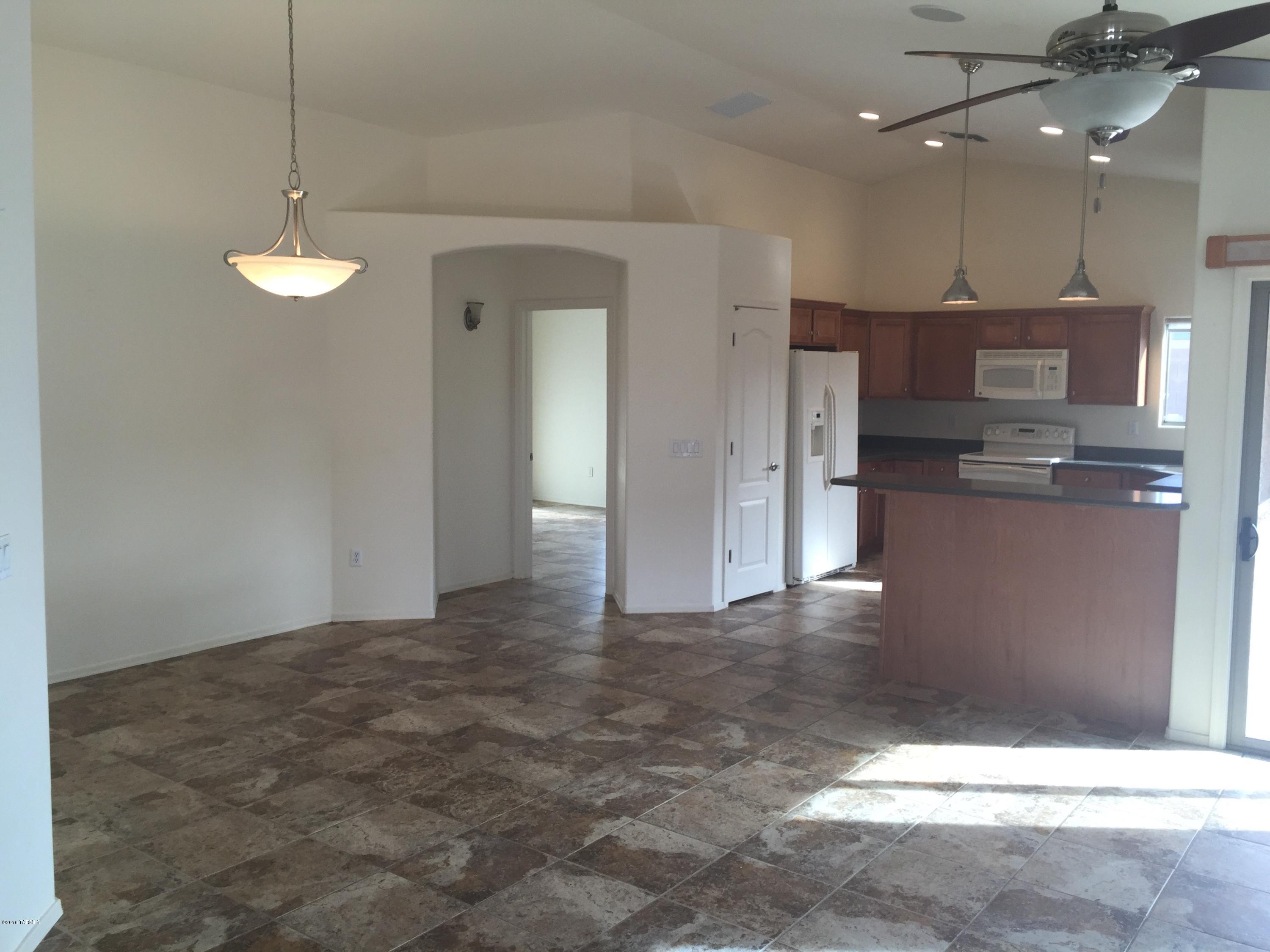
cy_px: 476
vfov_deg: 48.2
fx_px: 1064
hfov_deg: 61.7
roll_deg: -1.6
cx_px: 635
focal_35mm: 29
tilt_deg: -5.0
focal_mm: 4.15
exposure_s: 1/60
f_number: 2.2
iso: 40
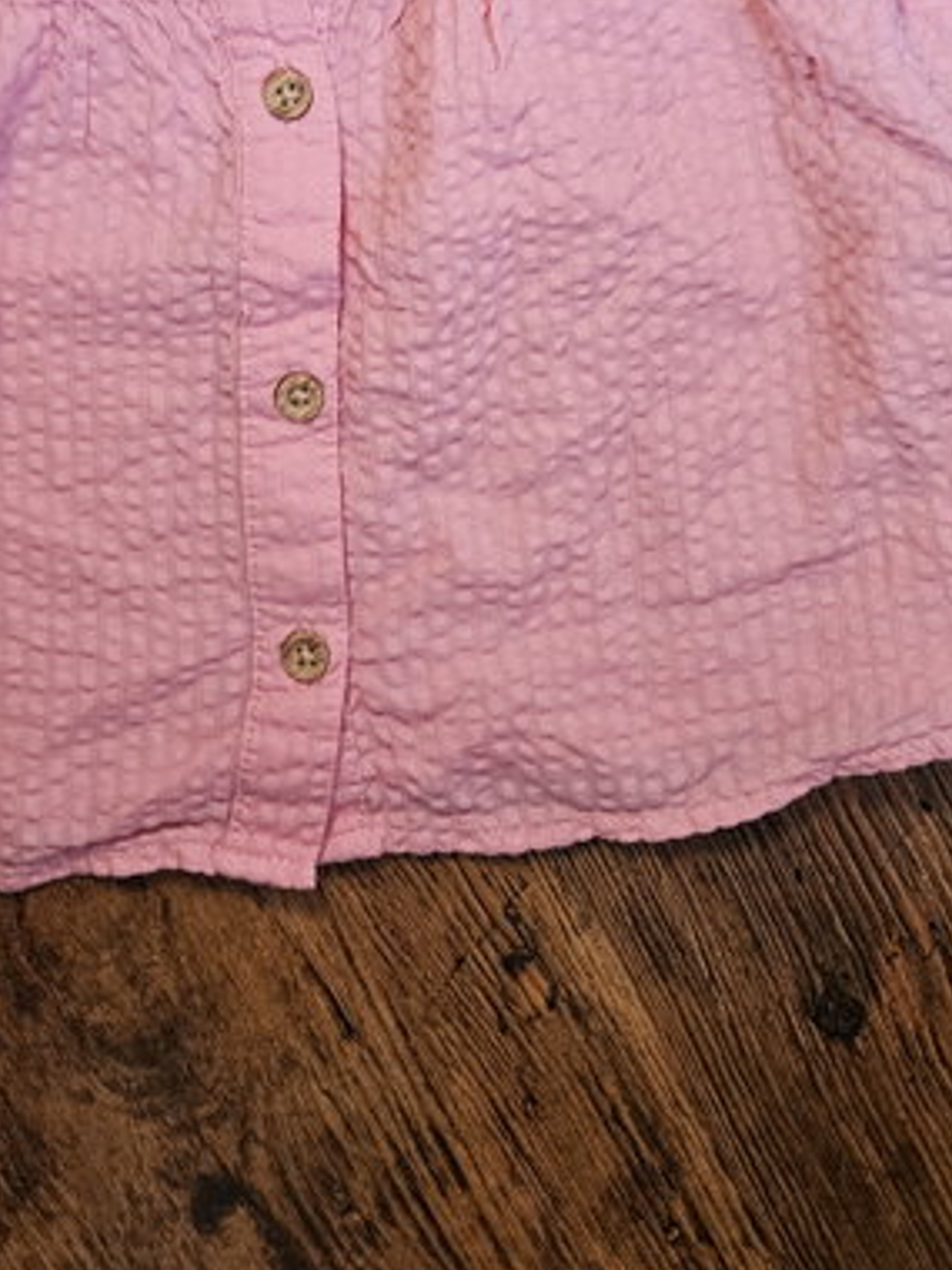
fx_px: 1833
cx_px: 277
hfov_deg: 28.8
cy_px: 62
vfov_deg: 35.3
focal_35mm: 50
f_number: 1.8
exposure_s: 1/100
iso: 320
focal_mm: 5.4
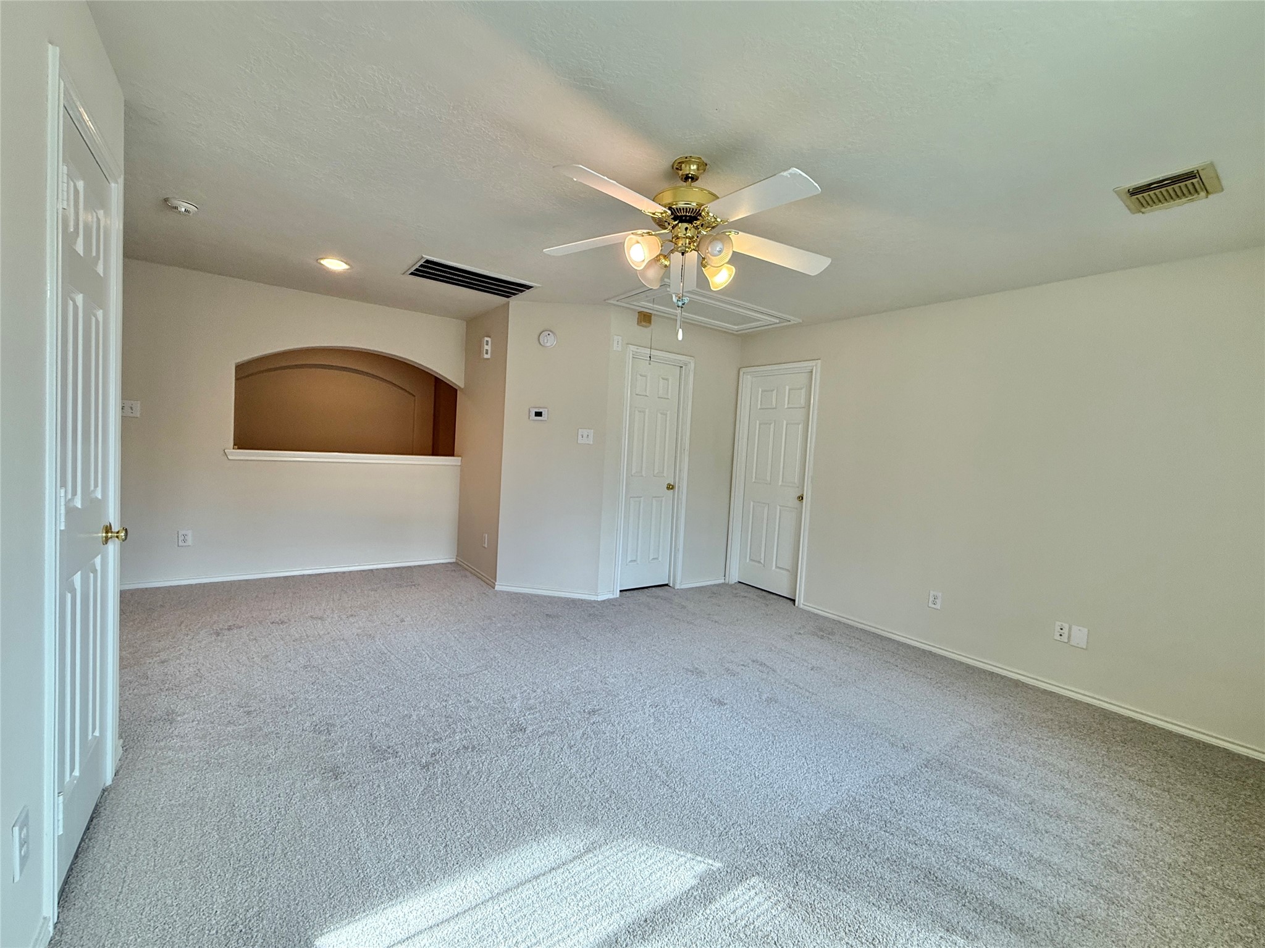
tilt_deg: -2.8
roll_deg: -1.4
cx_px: 632
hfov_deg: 102.1
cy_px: 474
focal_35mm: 14
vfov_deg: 85.7
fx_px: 511
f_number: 2.2
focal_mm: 2.22
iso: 100
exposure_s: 1/120
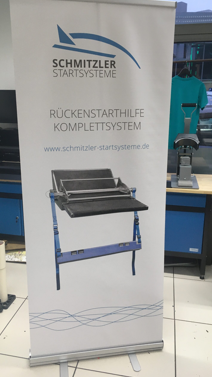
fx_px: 320
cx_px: 93
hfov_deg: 36.6
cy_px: 189
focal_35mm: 32
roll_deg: -0.2
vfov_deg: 61.0
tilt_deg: -15.5
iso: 100
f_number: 2.2
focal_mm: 4.15
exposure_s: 1/33
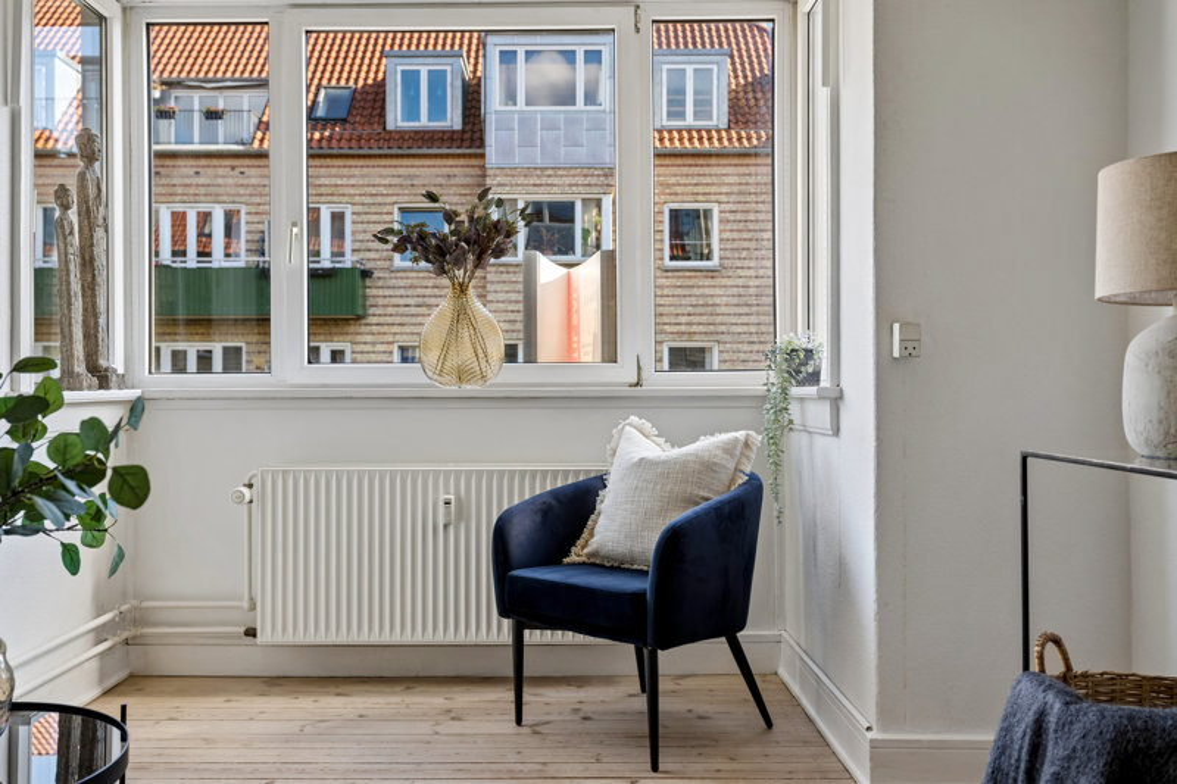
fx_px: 1062
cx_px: 588
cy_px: 392
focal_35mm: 32
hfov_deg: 58.0
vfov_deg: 40.5
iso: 160
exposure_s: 1/60
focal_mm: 32.5
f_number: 5.6
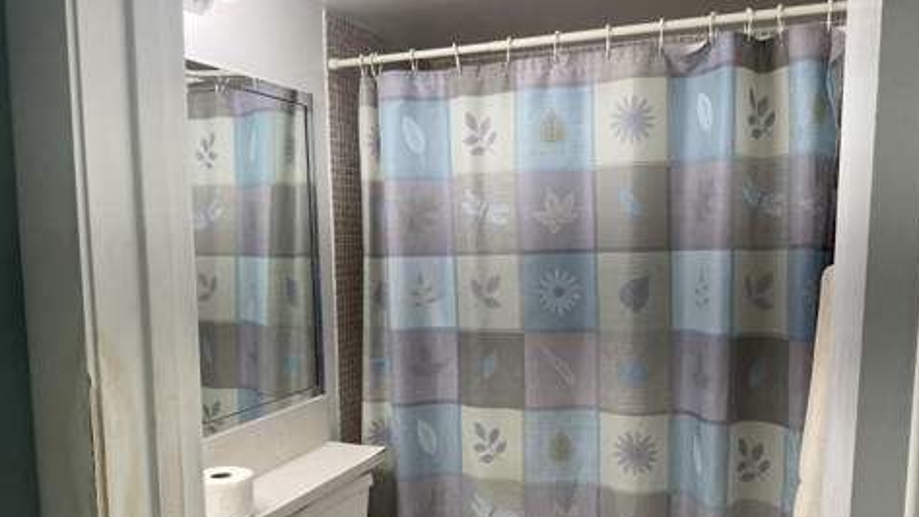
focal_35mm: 32
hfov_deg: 61.0
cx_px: 462
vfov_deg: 36.4
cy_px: 333
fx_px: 780
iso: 50
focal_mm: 3
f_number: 1.8
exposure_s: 1/120
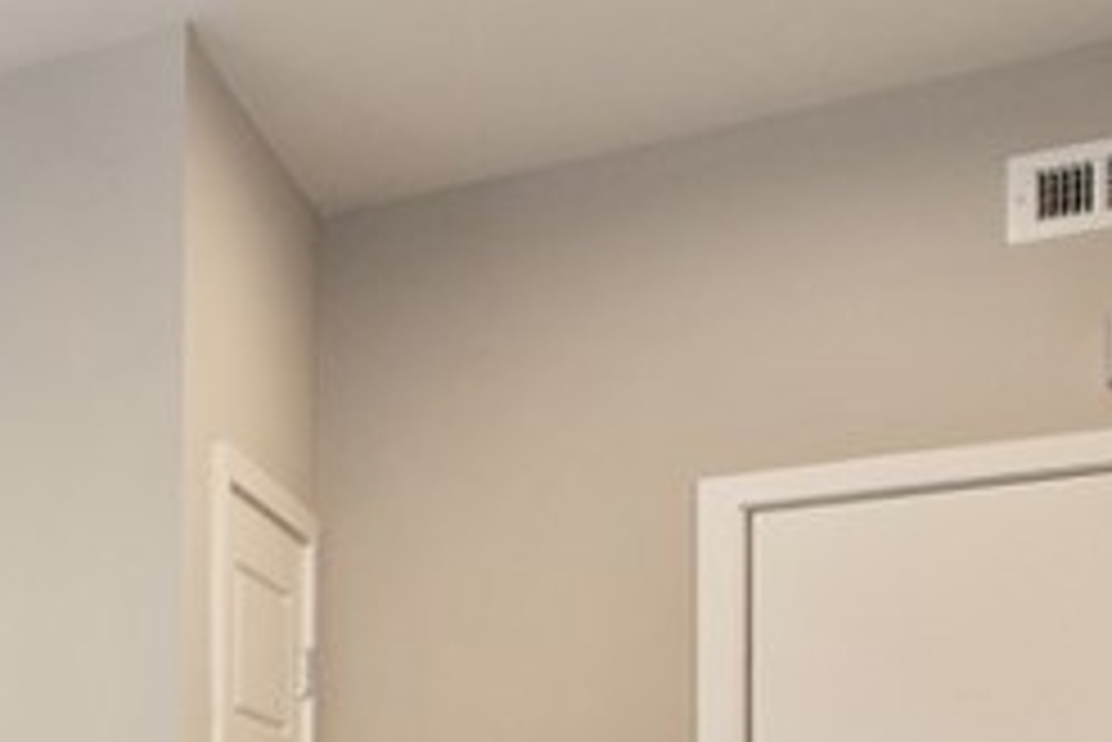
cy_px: 956
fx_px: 1793
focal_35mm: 58
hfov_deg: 19.8
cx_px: -1062
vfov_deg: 21.3
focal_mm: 14
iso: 800
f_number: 4.5
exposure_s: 1/80
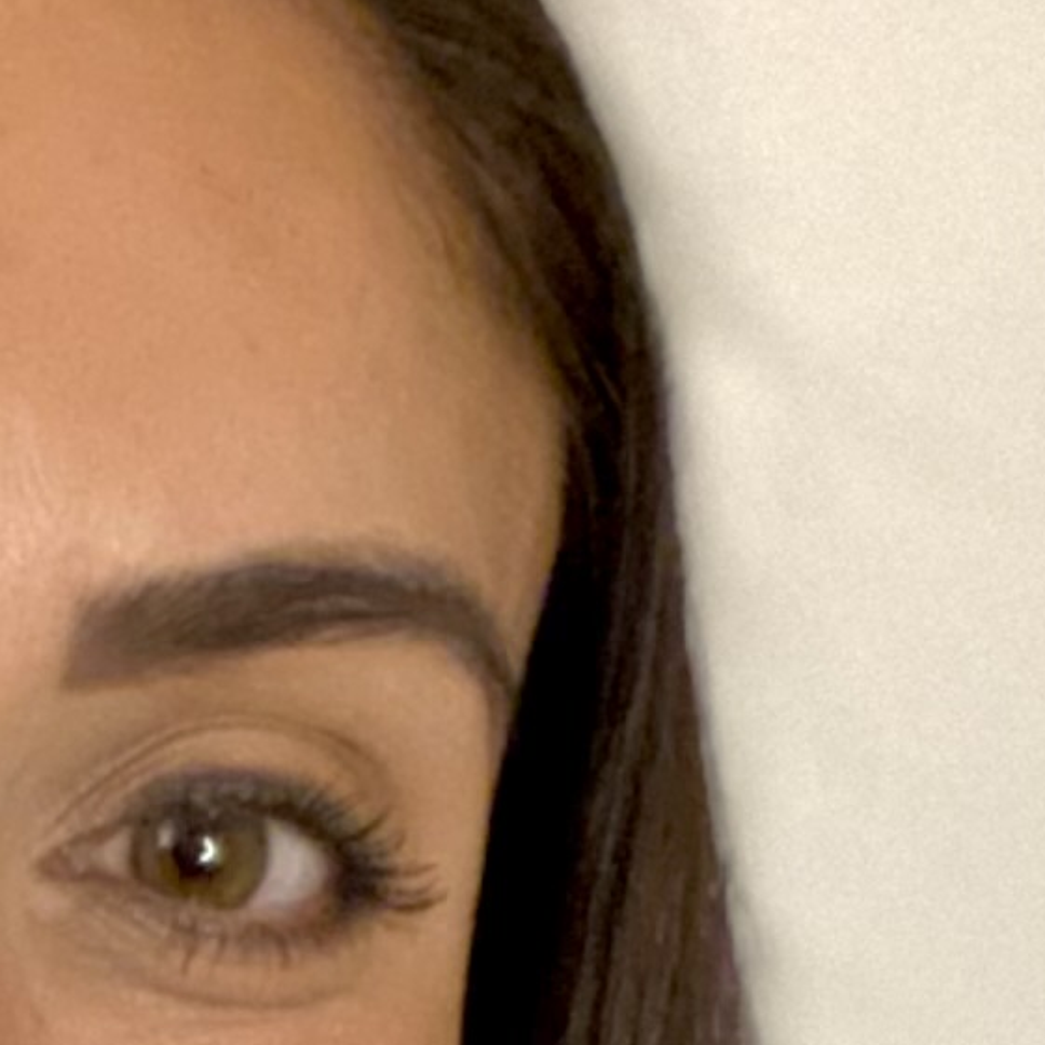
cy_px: 1609
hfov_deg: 11.7
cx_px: -257
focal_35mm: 146
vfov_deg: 11.4
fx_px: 4987
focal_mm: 2.71
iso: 640
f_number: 2.2
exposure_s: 1/24
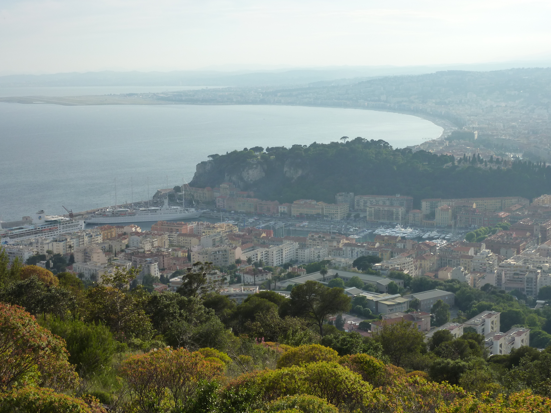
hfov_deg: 32.7
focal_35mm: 59
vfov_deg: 24.8
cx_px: 276
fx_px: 939
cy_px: 206
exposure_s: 1/500
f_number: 5
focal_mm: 9.7
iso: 125
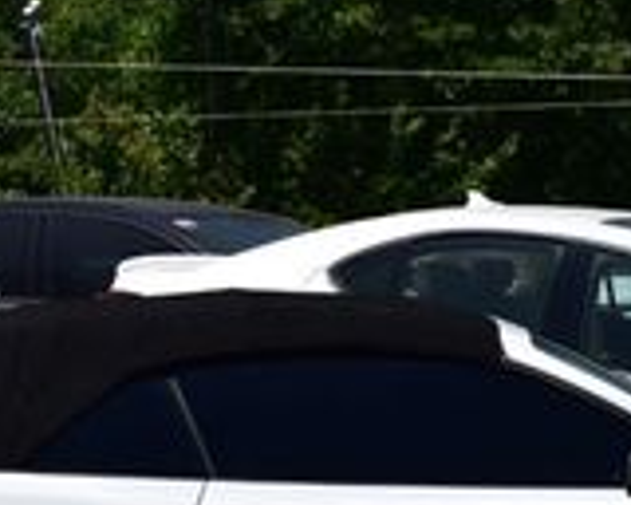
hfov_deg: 9.0
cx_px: 355
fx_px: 3996
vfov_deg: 7.2
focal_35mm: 214
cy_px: 592
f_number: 11
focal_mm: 38
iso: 200
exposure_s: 1/500
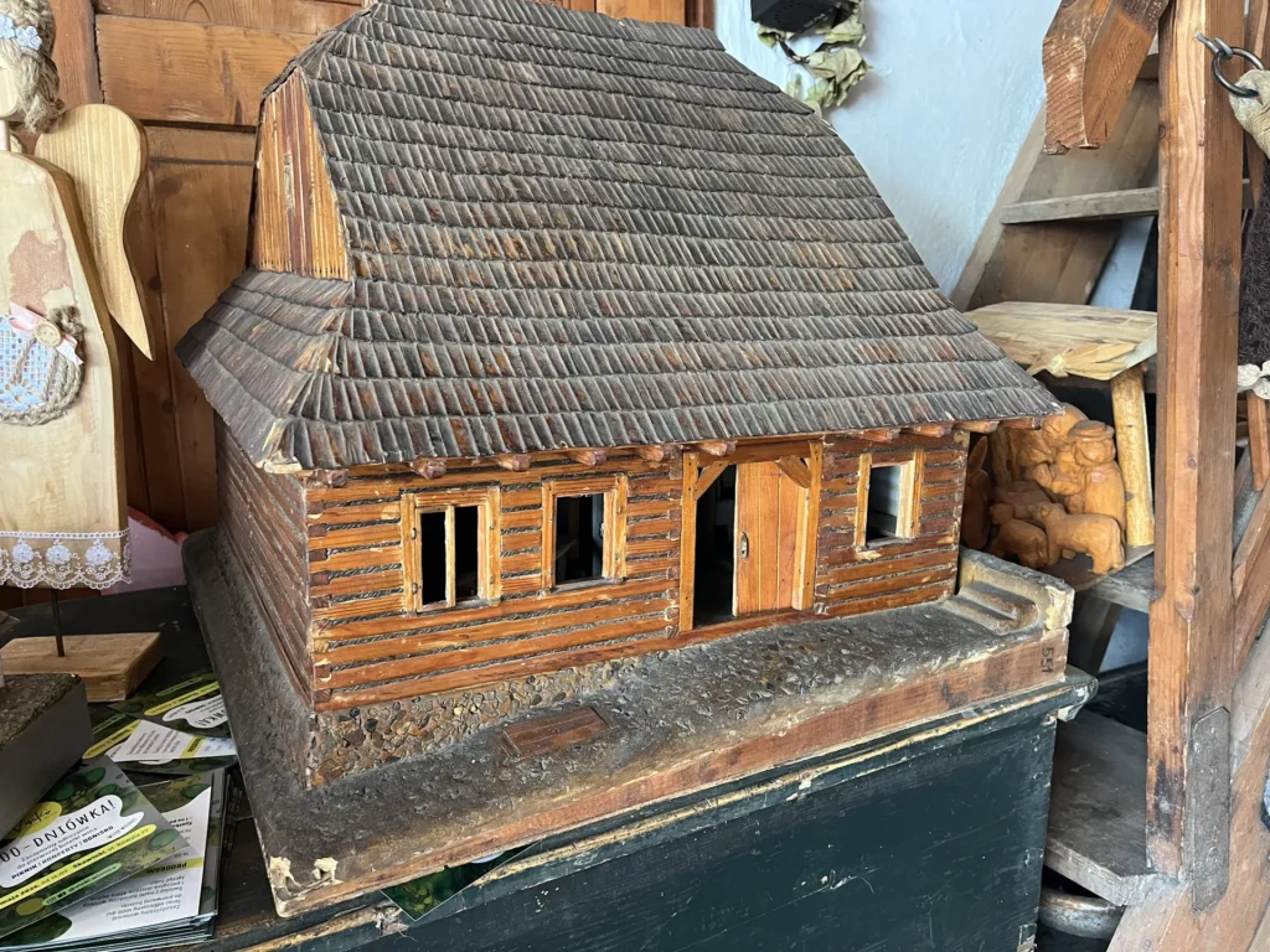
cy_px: 476
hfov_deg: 67.3
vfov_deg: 53.1
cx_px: 635
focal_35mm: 26
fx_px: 954
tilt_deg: -13.0
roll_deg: +0.8
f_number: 1.6
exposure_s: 1/60
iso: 400
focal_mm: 5.1
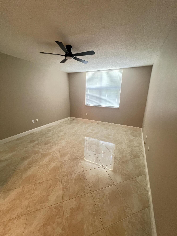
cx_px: 88
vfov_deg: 106.2
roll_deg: -0.5
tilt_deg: -14.1
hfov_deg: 89.9
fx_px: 89
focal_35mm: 13
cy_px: 118
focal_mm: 1.57
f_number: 1.8
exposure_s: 1/60
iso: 800
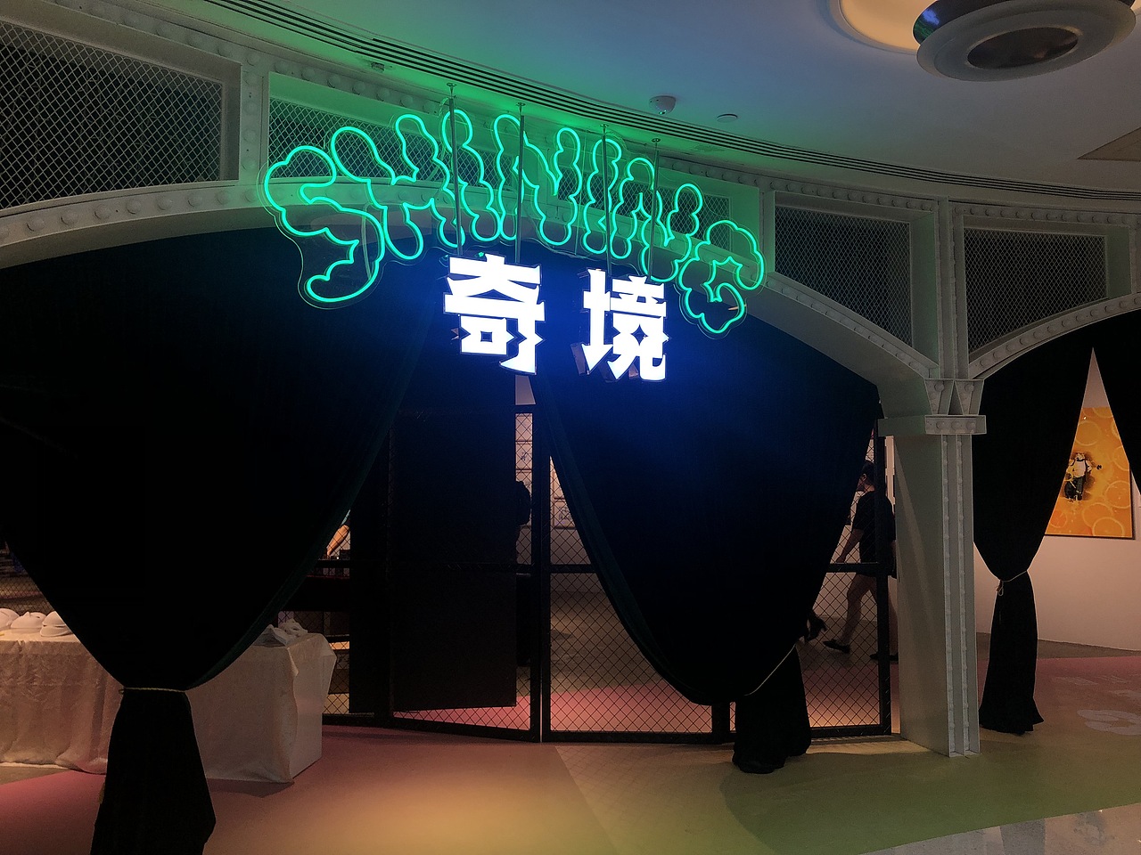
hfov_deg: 63.4
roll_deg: +1.2
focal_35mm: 28
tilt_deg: +2.2
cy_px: 428
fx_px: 923
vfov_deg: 49.7
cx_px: 570
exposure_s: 1/100
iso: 25
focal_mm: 4
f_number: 1.8
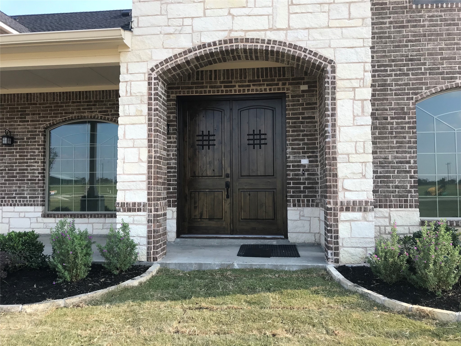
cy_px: 173
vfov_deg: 49.7
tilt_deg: +4.1
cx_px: 230
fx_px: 373
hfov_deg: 63.4
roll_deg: +0.7
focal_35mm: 28
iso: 20
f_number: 1.8
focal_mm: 3.99
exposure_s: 1/626
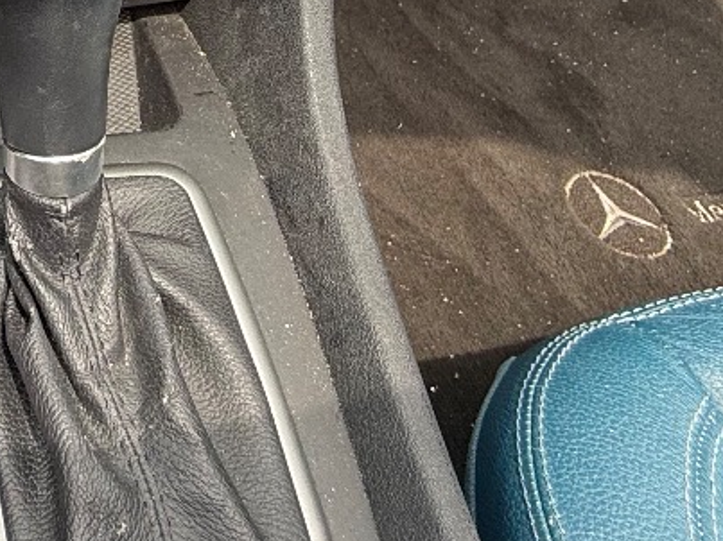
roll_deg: -1.3
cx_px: -79
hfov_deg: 33.2
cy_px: -331
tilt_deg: -31.2
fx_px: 1044
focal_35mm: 50
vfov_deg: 22.3
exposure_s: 1/162
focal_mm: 2.22
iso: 50
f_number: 2.2
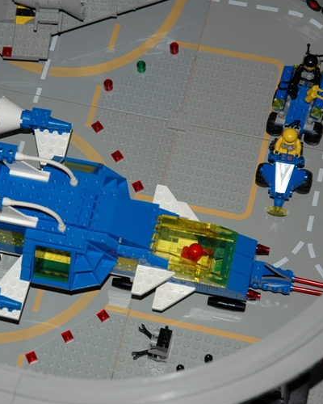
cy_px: 206
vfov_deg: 15.9
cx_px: 68
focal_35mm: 121
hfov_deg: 12.7
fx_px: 1446
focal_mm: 56
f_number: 4.5
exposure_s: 1/60
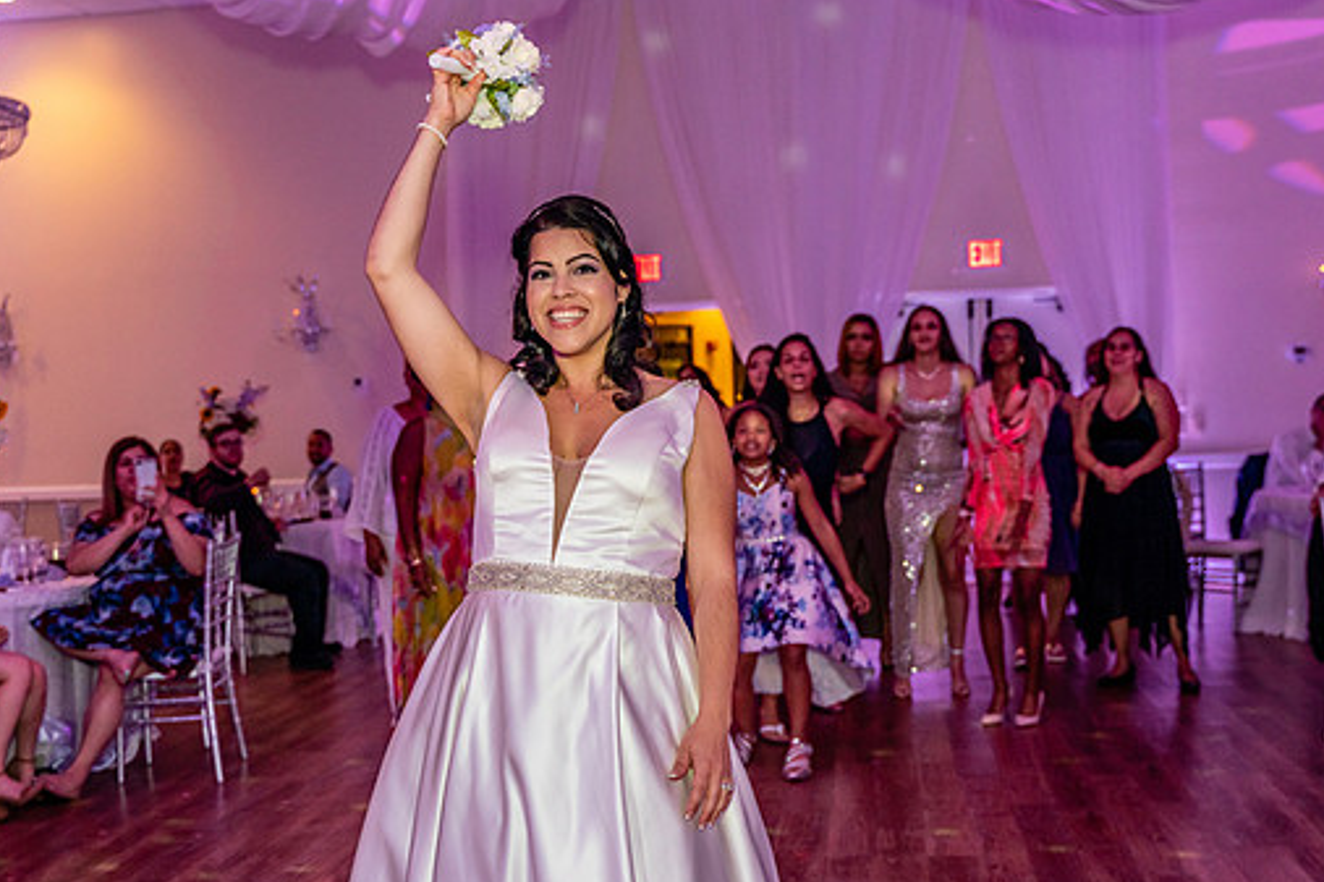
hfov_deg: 45.4
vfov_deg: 31.1
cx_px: 687
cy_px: 525
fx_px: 1581
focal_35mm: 43
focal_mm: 32
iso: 1000
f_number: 2.8
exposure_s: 1/125
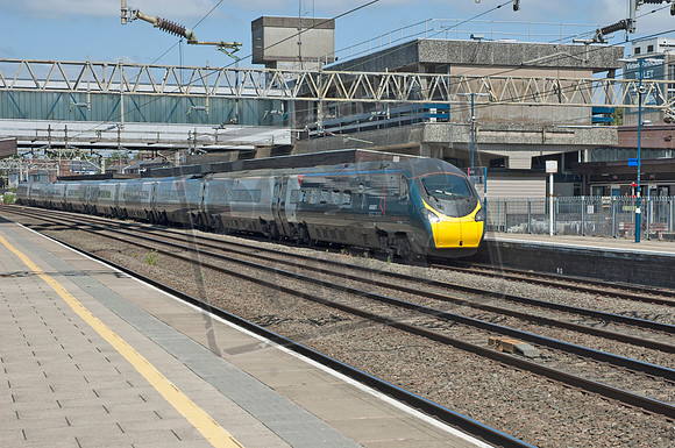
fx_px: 1123
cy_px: 224
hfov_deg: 33.4
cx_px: 338
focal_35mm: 60
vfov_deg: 22.6
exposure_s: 1/320
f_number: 9
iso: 200
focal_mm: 40
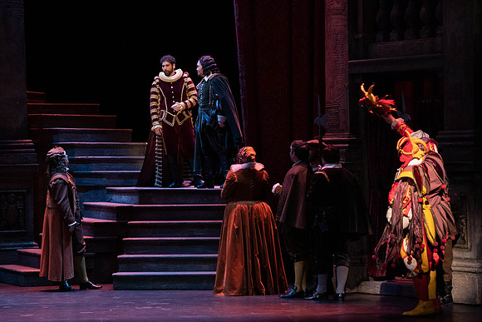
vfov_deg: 9.0
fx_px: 2044
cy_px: 161
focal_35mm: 153
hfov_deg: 13.4
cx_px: 241
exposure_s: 1/250
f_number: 7.1
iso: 5000
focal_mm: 146
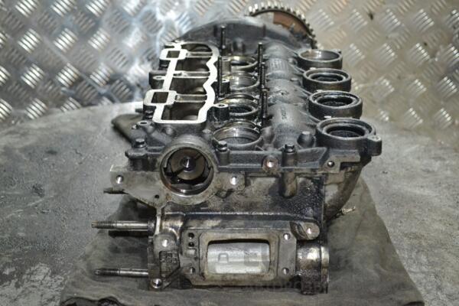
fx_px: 727
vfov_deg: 23.8
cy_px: 153
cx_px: 230
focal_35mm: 57
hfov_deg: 35.1
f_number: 5
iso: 2800
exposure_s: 1/60
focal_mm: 38
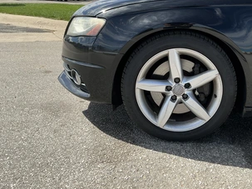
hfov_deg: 49.6
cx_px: 160
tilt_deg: -13.6
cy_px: 67
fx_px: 269
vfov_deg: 38.3
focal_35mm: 37
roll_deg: -2.8
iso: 25
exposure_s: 1/1250
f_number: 1.8
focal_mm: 3
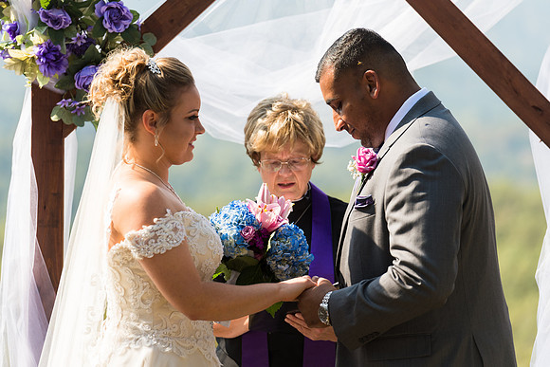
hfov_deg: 9.3
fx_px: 3375
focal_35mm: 221
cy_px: 168
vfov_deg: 6.2
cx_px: 249
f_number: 4
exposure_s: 1/640
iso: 125
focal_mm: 200
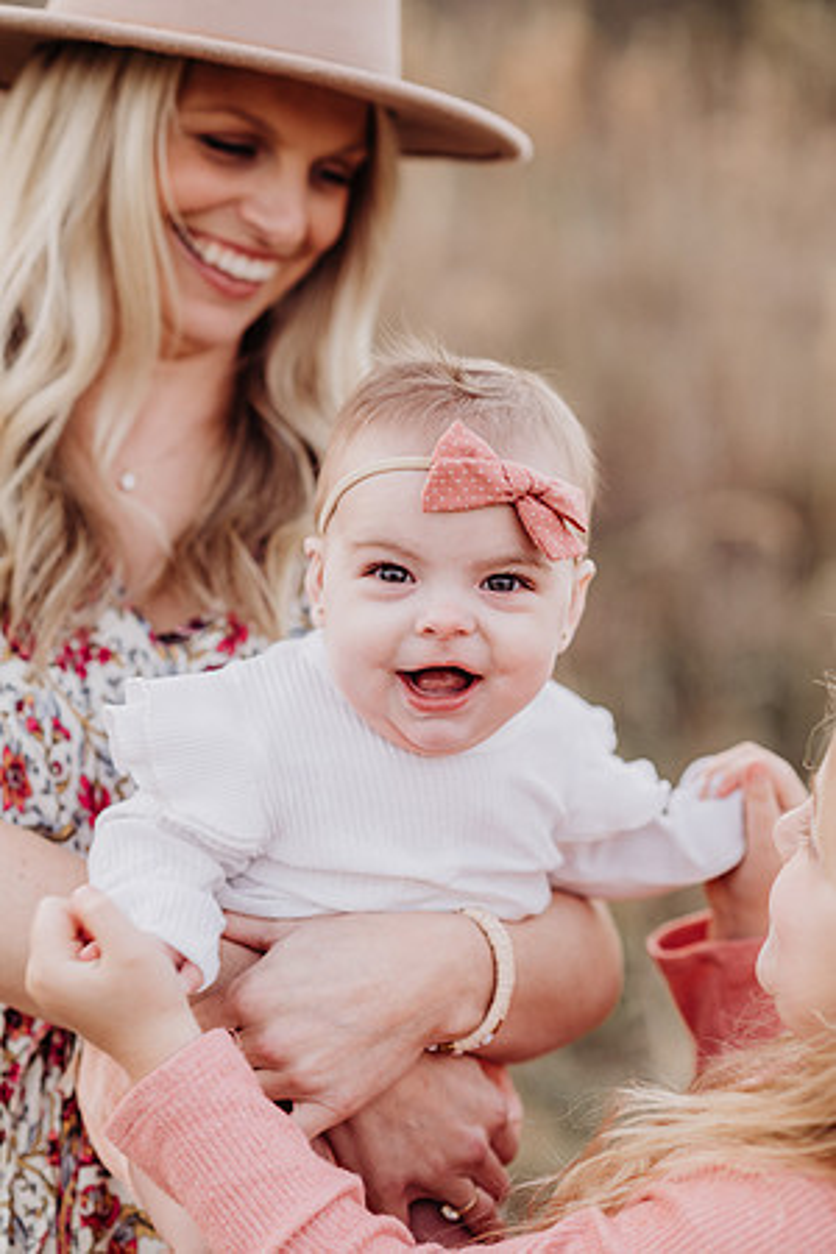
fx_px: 2961
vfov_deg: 23.9
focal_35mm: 85
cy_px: 627
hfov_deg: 16.1
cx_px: 418
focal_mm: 85
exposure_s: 1/320
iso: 320
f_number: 2.5
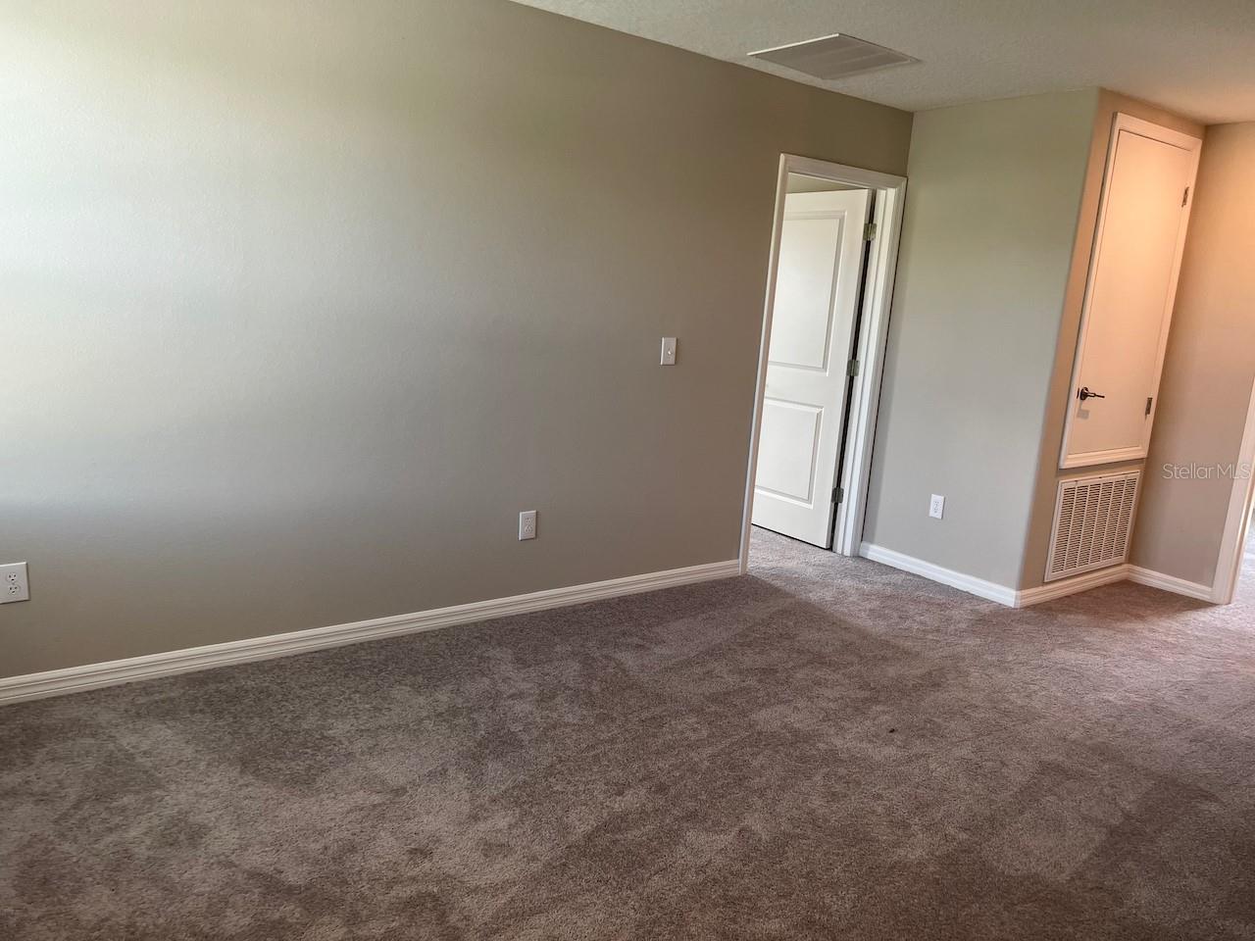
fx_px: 943
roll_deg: -3.5
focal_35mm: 26
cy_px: 470
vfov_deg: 53.1
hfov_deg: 67.3
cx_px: 628
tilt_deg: -11.6
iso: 100
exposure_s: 1/120
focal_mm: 5.7
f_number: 1.5
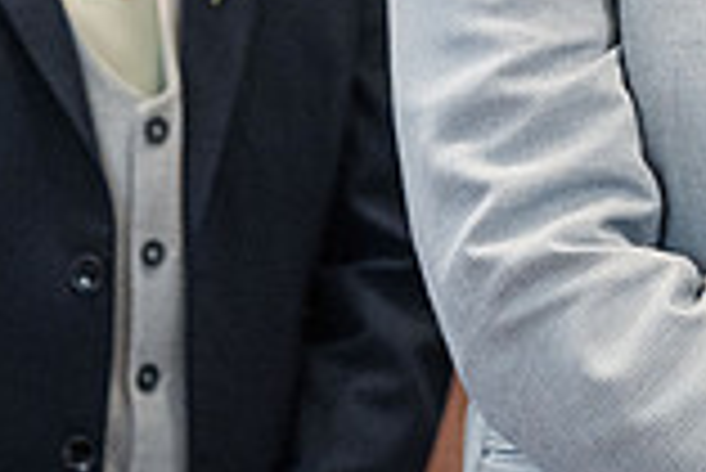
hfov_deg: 5.9
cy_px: -441
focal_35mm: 348
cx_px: 635
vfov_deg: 3.9
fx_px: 6831
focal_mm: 85
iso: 4000
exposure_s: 1/500
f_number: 2
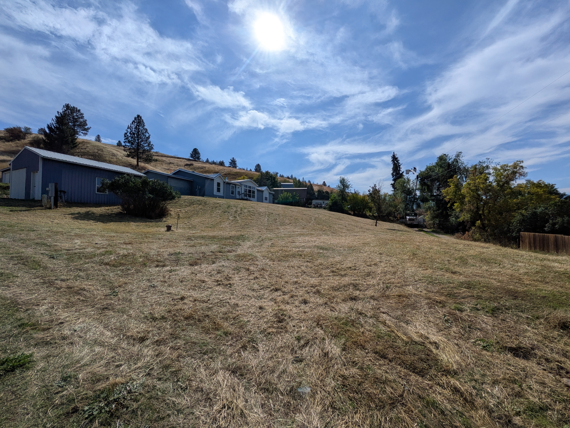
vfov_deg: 85.7
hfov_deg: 102.1
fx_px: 231
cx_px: 285
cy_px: 214
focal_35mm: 14
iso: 49
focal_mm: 1.83
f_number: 2.2
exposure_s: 1/5076
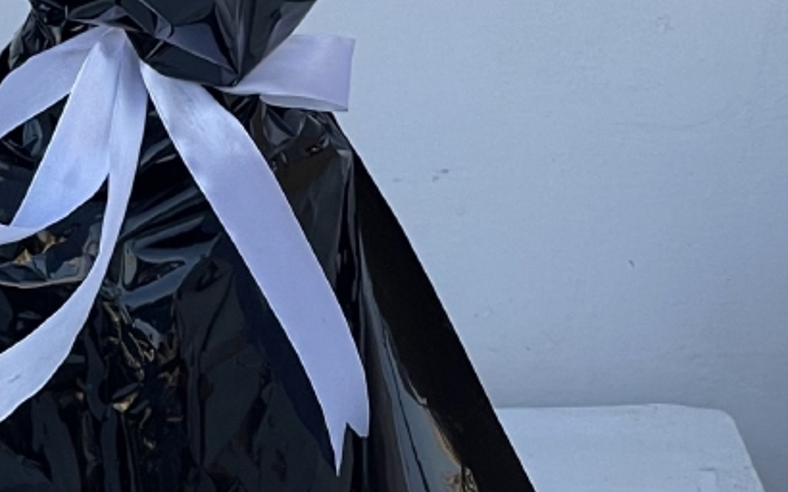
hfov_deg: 8.4
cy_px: -388
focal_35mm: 248
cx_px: 141
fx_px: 5324
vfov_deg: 5.2
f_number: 2.2
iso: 20
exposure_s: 1/164
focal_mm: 7.5
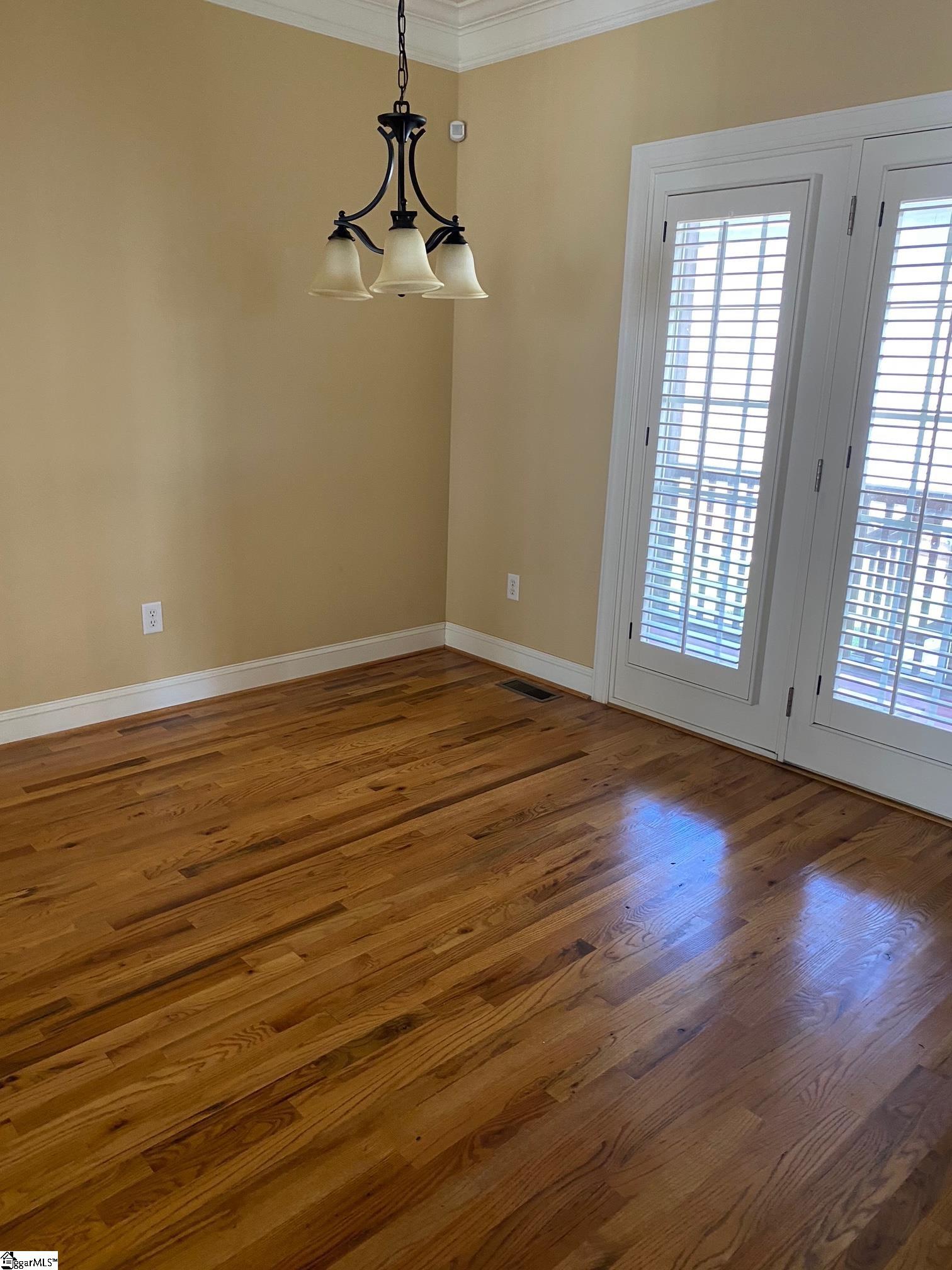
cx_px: 476
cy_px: 635
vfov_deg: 67.3
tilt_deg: -16.0
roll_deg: -2.5
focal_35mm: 26
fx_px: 953
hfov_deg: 53.1
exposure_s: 1/60
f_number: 1.8
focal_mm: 4.25
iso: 320
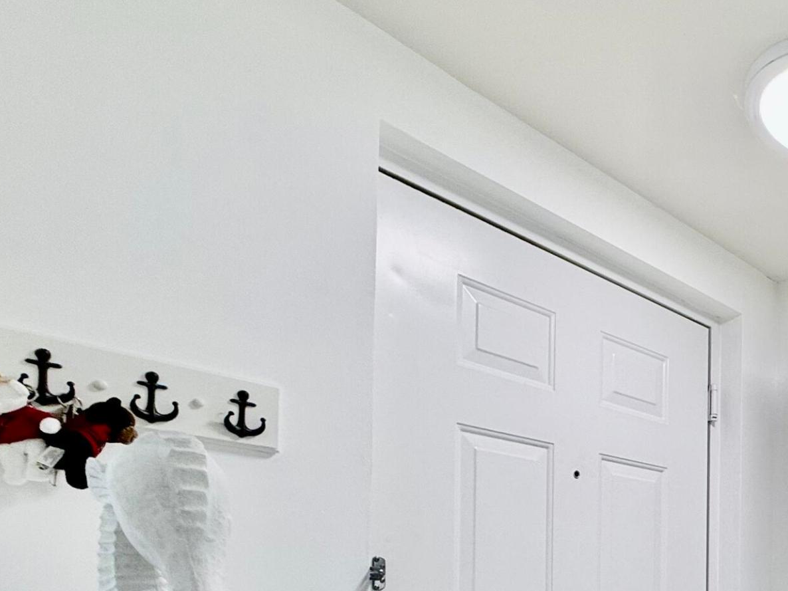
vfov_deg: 37.4
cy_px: 590
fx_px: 774
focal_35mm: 34
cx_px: 904
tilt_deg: +1.5
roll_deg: -0.6
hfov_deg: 40.9
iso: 64
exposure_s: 1/120
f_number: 2.2
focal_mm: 2.22
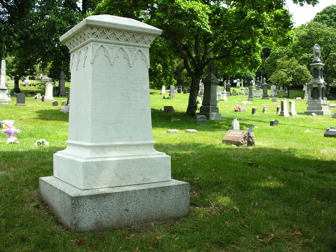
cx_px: 168
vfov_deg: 40.7
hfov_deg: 52.6
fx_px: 340
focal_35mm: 35
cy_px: 126
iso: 50
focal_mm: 8.9
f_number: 5
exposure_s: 1/110
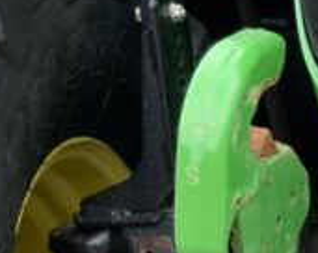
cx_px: 751
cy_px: 480
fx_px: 1596
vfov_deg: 8.6
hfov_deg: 10.0
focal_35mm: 170
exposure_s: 1/215
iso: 16
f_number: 1.8
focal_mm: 3
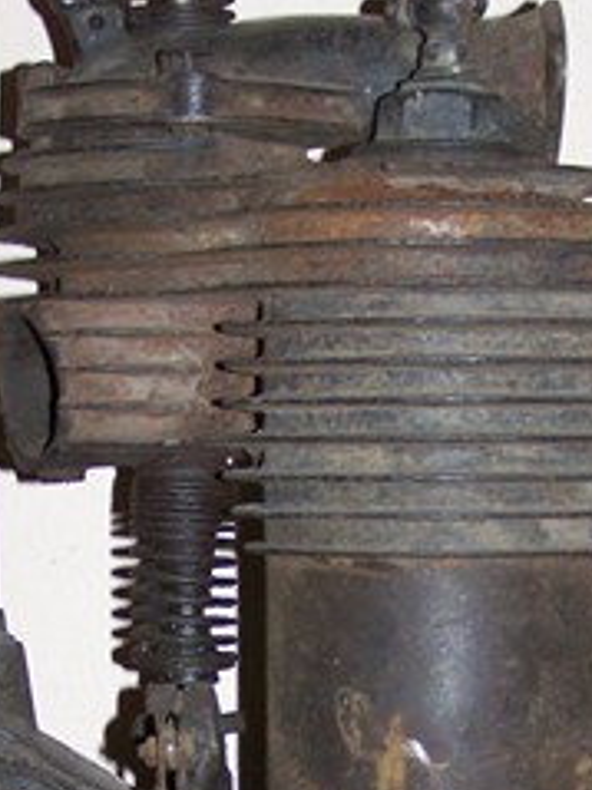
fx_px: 2921
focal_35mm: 128
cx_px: 351
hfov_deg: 11.6
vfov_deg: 15.1
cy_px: 820
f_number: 3
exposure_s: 1/60
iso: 80
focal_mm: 8.5
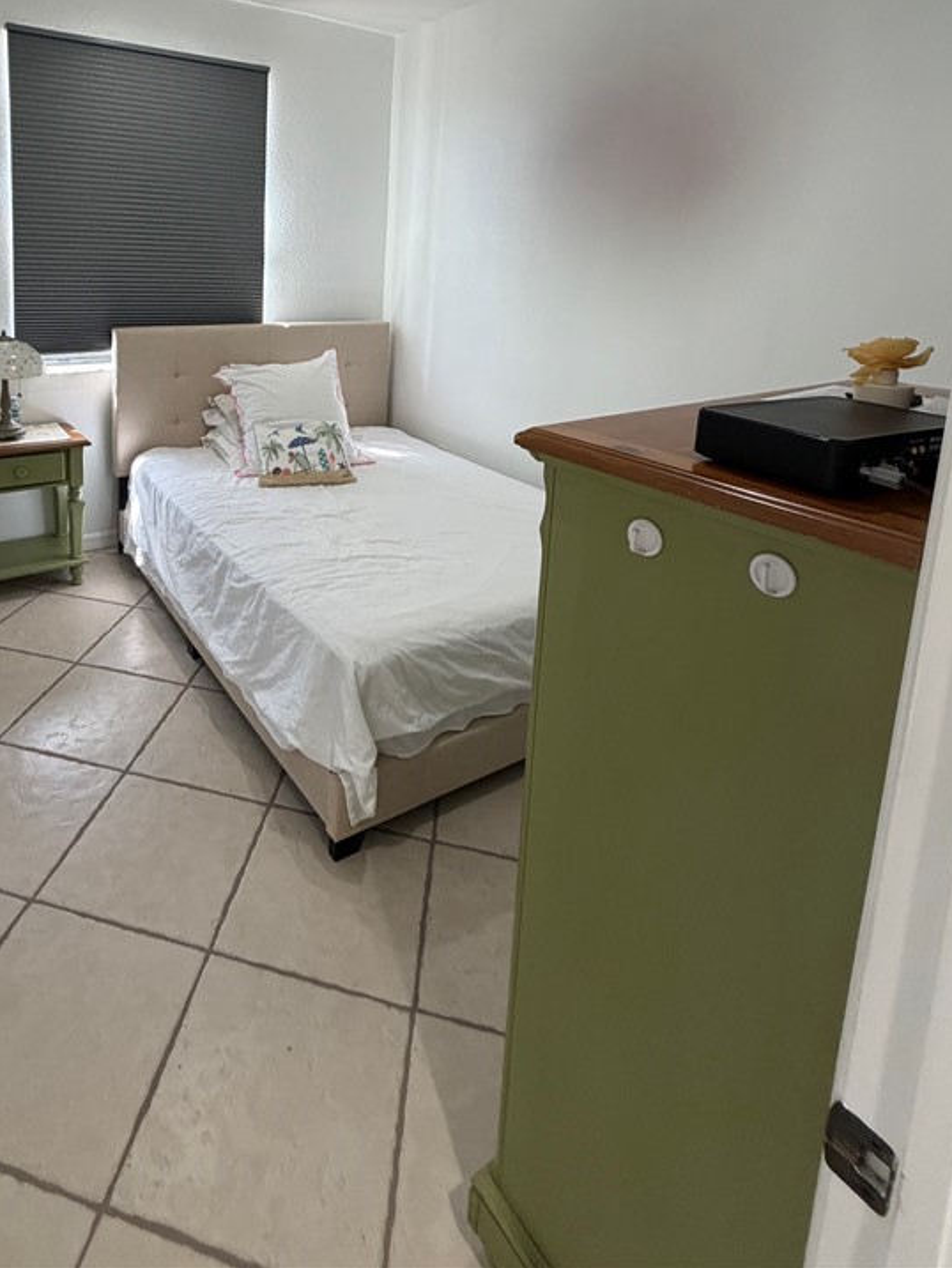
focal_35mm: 20
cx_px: 308
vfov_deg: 77.4
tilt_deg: -8.4
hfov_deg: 64.1
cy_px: 364
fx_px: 733
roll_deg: +0.2
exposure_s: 1/120
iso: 250
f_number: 2.2
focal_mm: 2.22
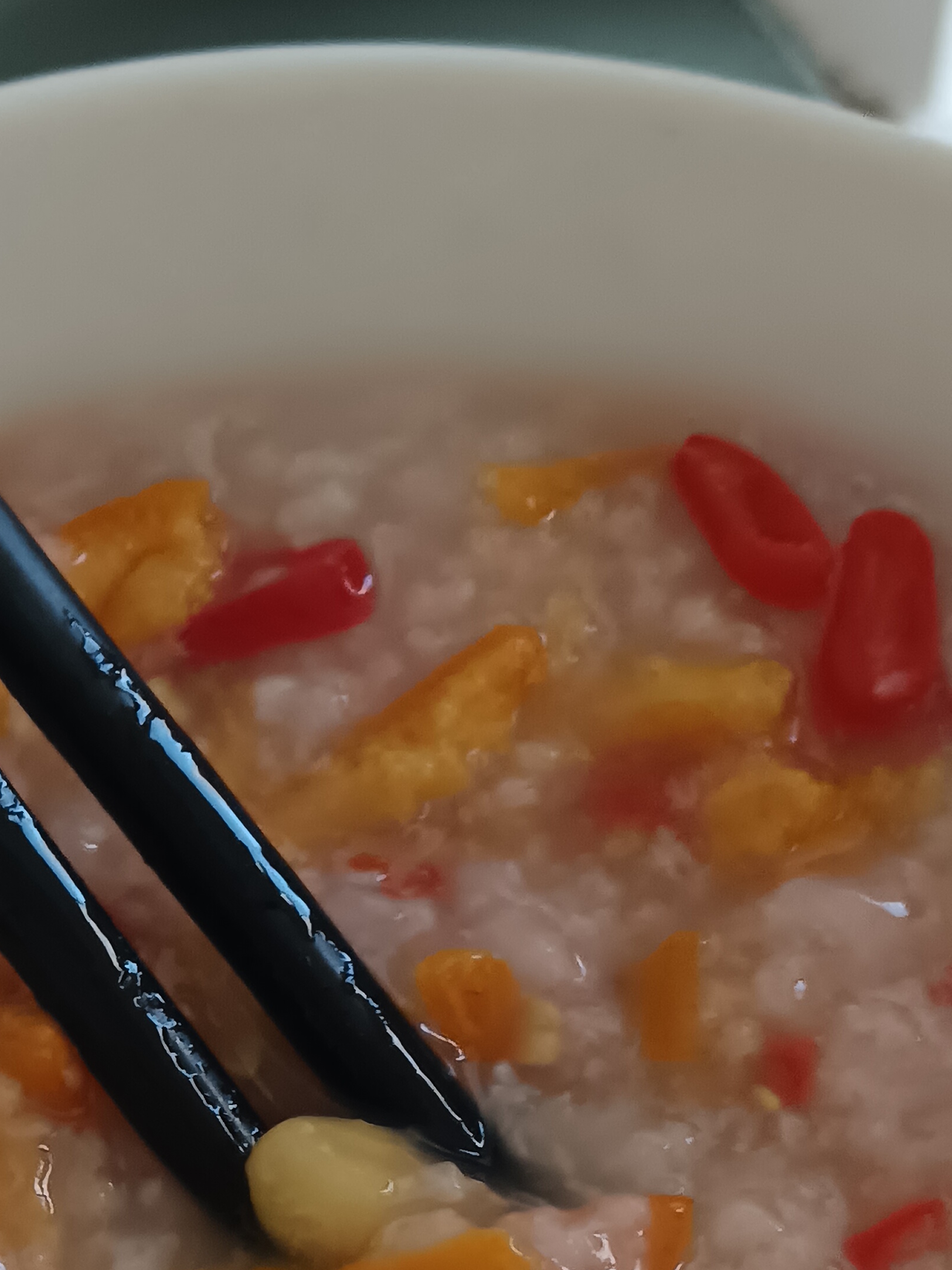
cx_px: 263
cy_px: 1286
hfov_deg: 14.9
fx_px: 3630
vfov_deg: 19.2
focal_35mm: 99
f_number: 1.9
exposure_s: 1/100
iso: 1088
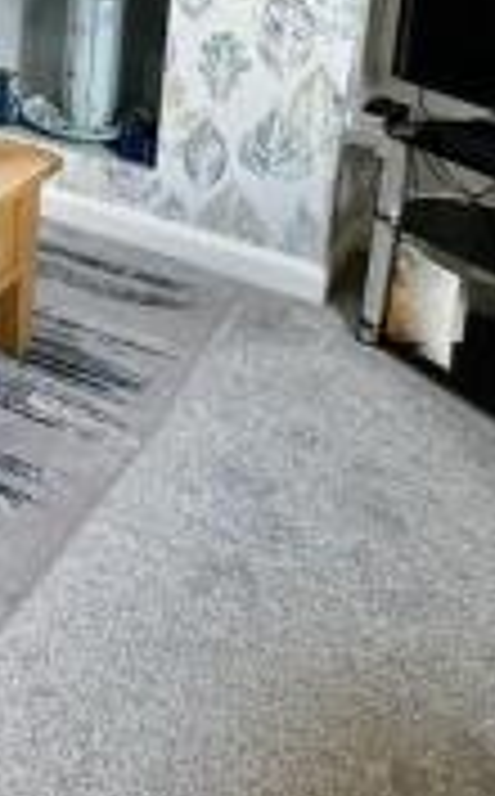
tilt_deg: -13.5
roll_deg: -0.3
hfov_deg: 22.5
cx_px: -205
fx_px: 1062
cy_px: 11
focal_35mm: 49
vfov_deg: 37.1
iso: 200
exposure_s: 1/100
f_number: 2.2
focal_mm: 2.22
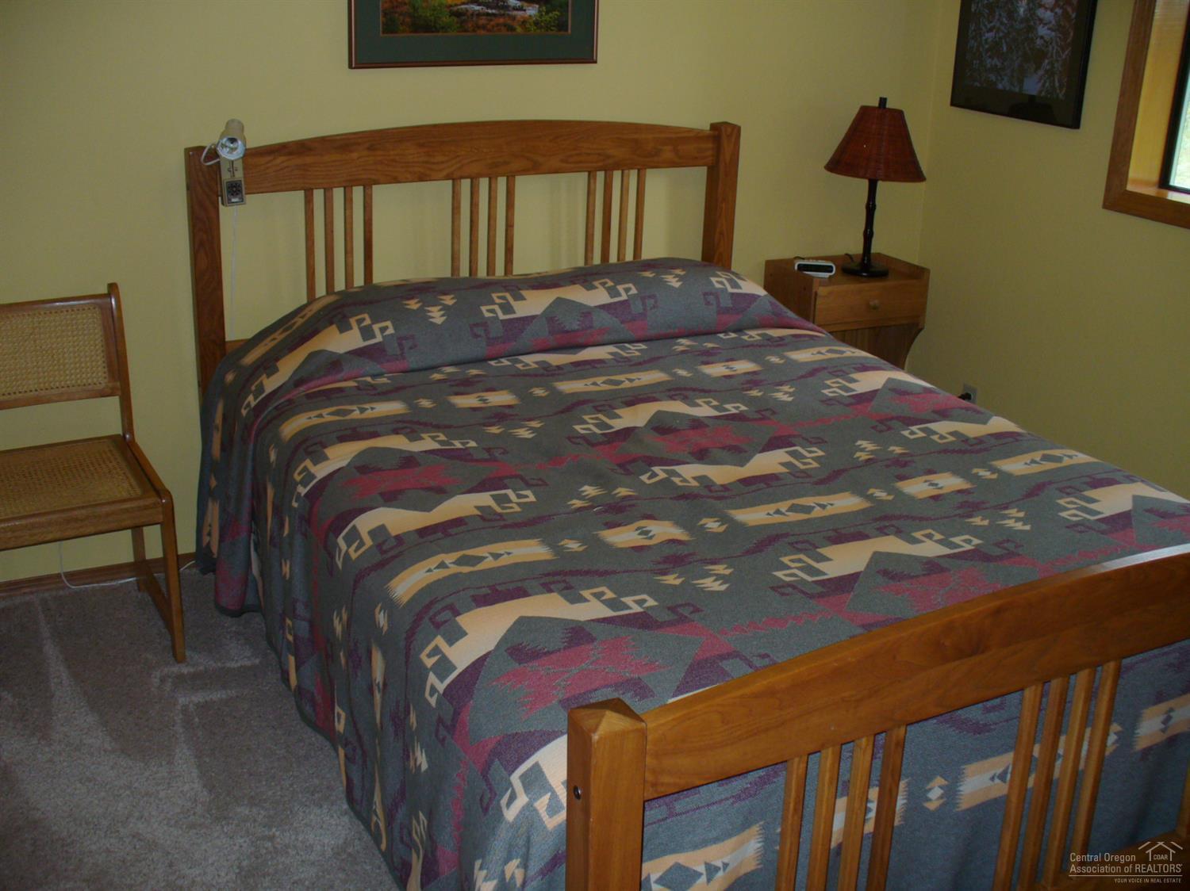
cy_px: 446
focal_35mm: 37
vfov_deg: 38.6
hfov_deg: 50.2
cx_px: 595
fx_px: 1272
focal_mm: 6.1
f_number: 2.8
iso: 80
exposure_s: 1/30
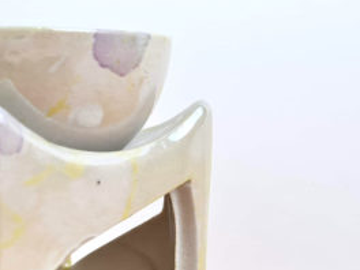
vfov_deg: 20.8
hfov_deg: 28.0
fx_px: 718
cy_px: 245
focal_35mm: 69
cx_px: 117
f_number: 1.8
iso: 50
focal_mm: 5.4
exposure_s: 1/218
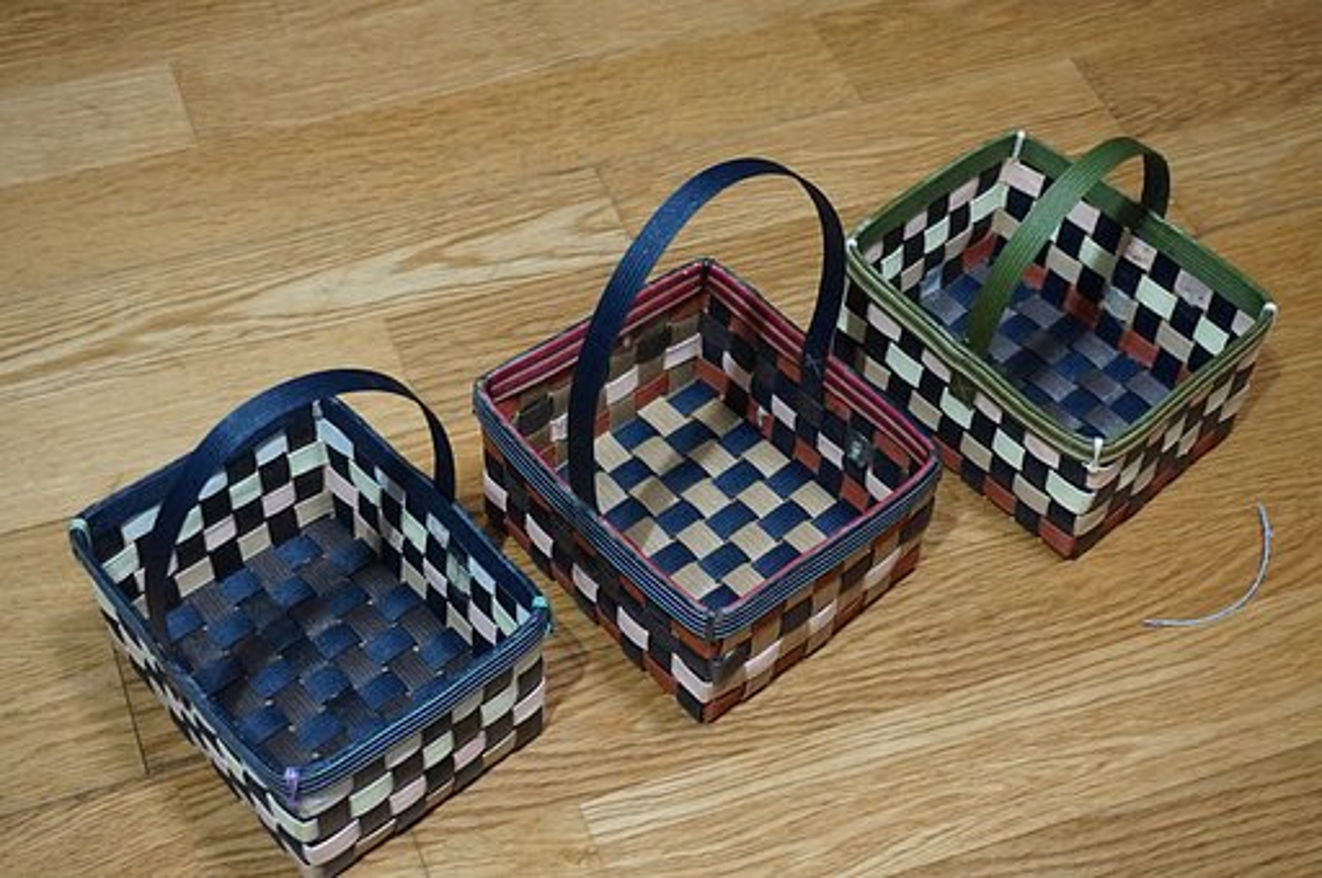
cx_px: 661
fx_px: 2237
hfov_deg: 32.9
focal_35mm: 61
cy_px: 439
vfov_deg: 22.2
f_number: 5.6
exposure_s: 1/100
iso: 6400
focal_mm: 41
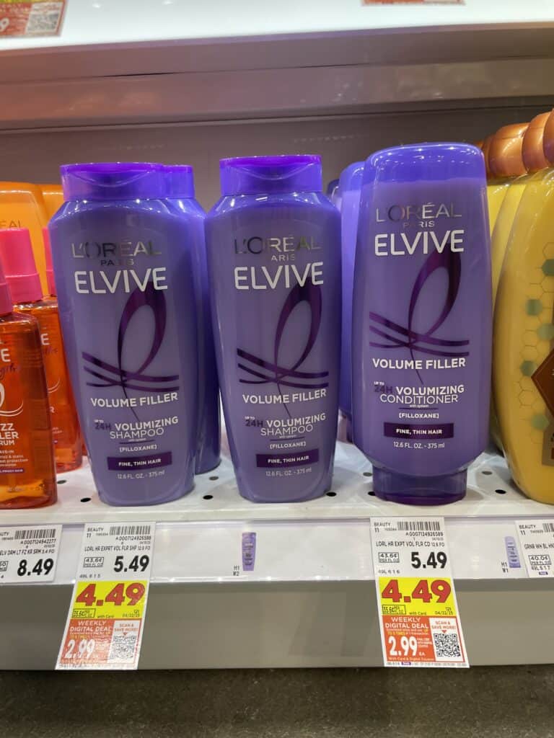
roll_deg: +2.9
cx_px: 277
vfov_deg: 67.3
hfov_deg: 53.1
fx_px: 555
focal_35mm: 26
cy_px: 369
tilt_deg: -15.3
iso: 125
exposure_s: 1/120
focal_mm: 4.2
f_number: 1.6
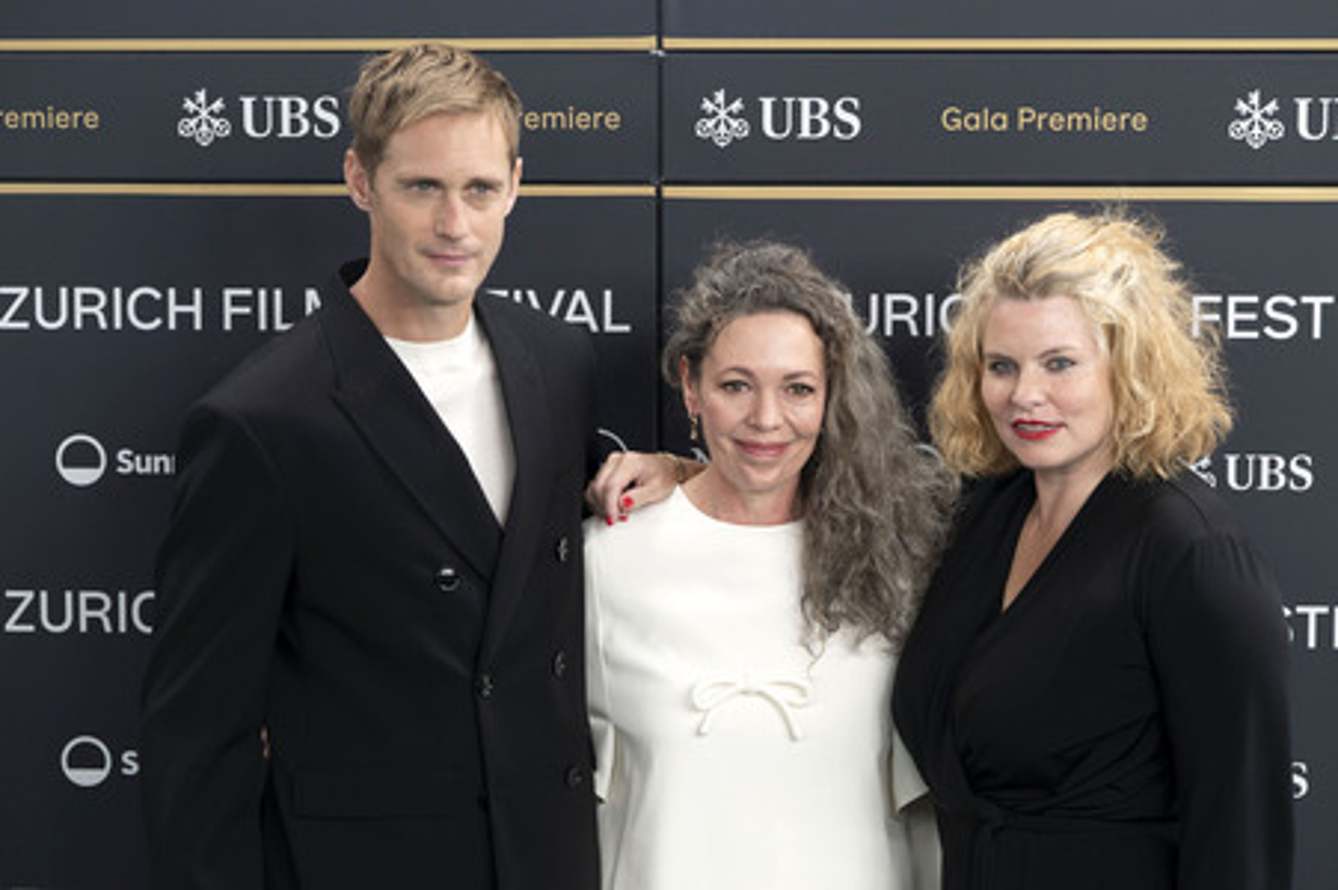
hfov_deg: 16.4
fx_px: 4632
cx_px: 669
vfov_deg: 11.0
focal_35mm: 125
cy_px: 431
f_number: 4.5
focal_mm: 121
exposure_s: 1/200
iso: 400
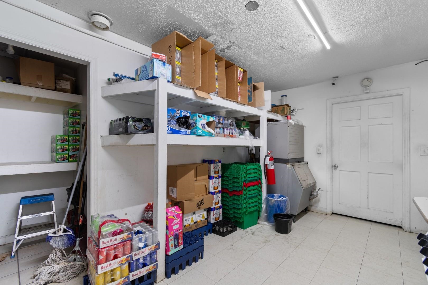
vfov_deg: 77.3
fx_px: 178
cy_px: 142
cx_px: 214
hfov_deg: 100.4
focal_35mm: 15
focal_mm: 10
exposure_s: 1/6
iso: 100
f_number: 4.5
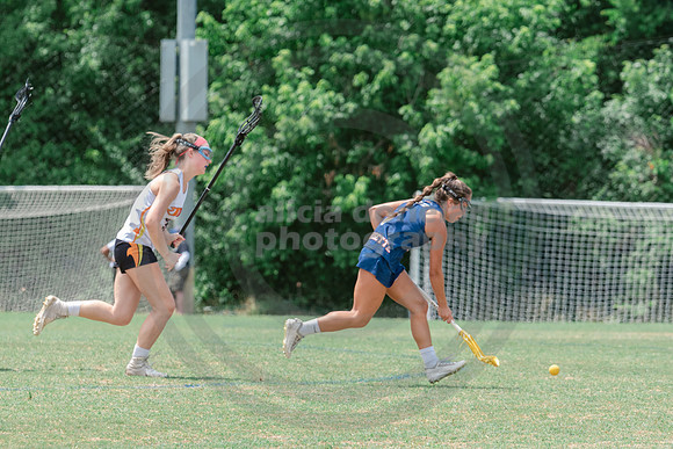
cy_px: 308
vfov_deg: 4.1
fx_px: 6257
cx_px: 361
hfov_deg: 6.2
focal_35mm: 335
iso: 400
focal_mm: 200
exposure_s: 1/1600
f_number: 5
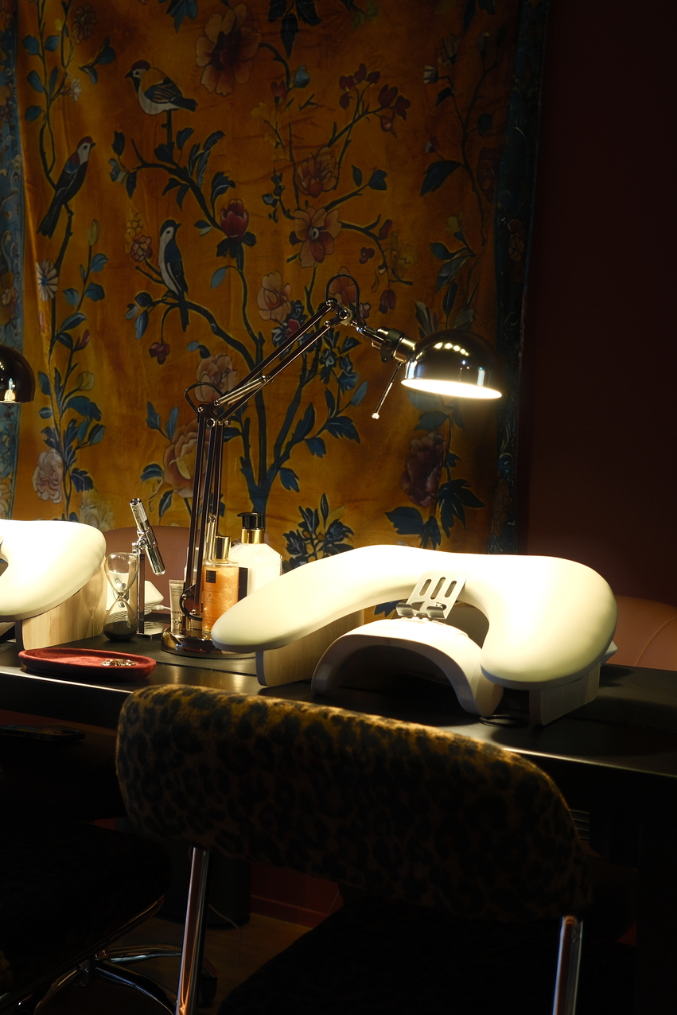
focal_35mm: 53
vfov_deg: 37.5
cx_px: 118
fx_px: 1495
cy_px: 511
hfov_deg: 25.0
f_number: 2.8
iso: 160
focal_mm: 23
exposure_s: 1/8
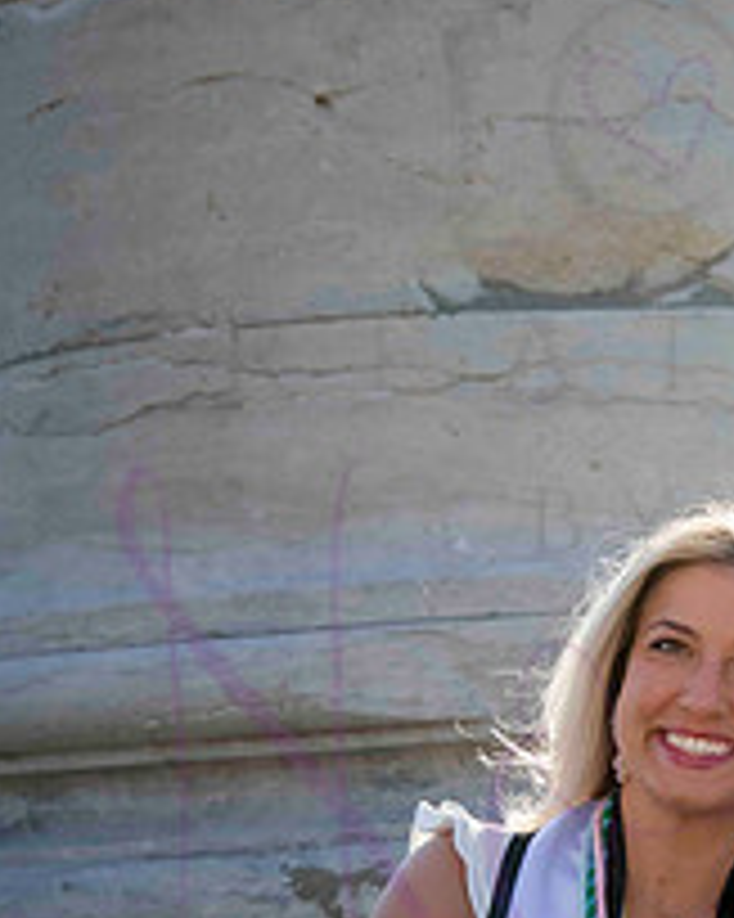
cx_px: 666
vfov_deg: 12.9
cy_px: 513
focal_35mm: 149
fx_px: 4049
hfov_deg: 10.3
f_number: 7.1
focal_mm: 72
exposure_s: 1/640
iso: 500
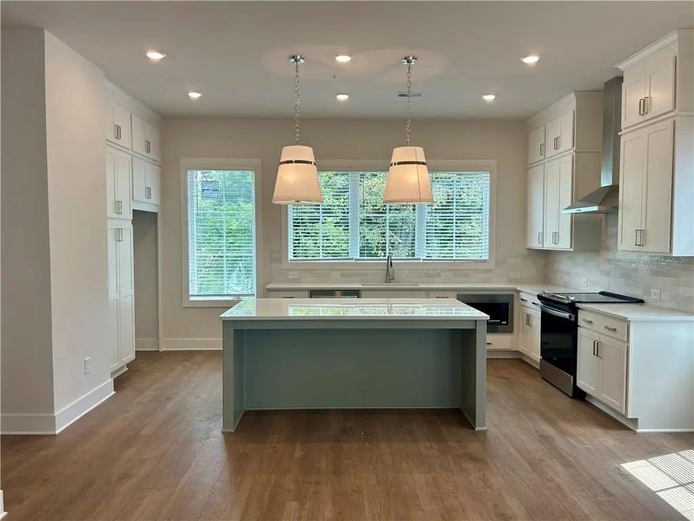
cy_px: 260
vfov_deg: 53.1
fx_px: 521
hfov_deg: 67.3
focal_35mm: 26
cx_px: 347
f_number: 1.5
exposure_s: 1/151
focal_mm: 5.7
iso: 32
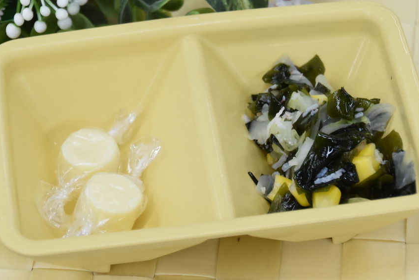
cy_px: 91
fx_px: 2271
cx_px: 192
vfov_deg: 7.1
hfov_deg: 10.5
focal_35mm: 195
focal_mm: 92
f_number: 5.6
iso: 1400
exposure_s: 1/125
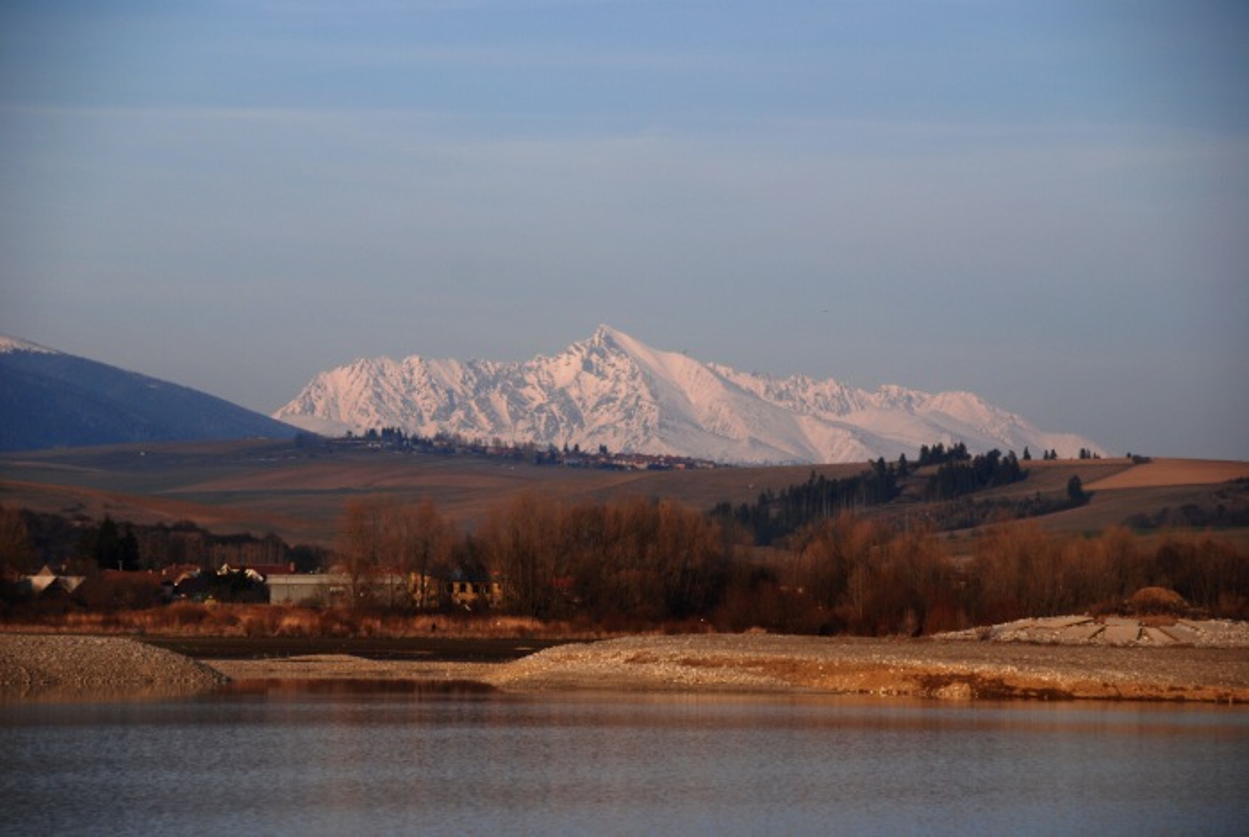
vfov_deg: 8.7
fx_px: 5472
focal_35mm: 158
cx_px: 624
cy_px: 418
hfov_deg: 13.0
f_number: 5.6
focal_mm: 105
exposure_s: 1/500
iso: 100
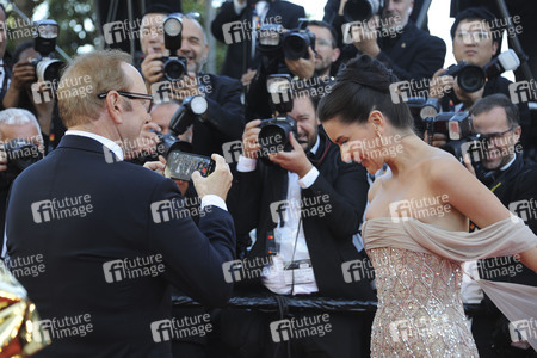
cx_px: 268
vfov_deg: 11.0
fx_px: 1864
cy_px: 179
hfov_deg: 16.4
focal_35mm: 125
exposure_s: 1/250
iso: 640
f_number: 5.6
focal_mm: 125
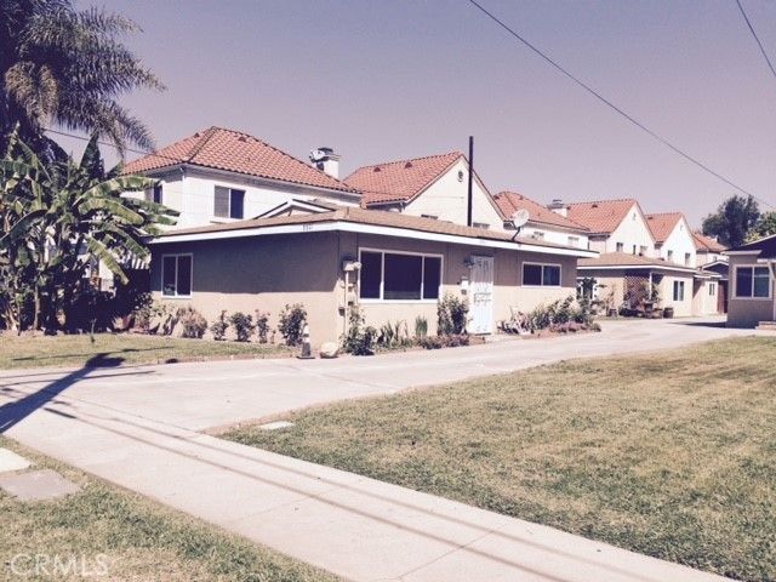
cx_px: 388
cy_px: 291
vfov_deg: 48.2
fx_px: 650
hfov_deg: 61.7
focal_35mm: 29
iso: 32
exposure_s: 1/2933
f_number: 2.2
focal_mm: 4.15
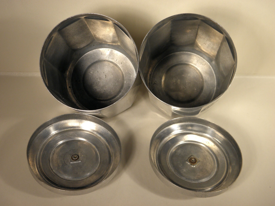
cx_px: 138
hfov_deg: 38.2
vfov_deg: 29.1
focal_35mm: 50
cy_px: 103
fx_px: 397
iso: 100
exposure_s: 1/60
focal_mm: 9.1
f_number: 4
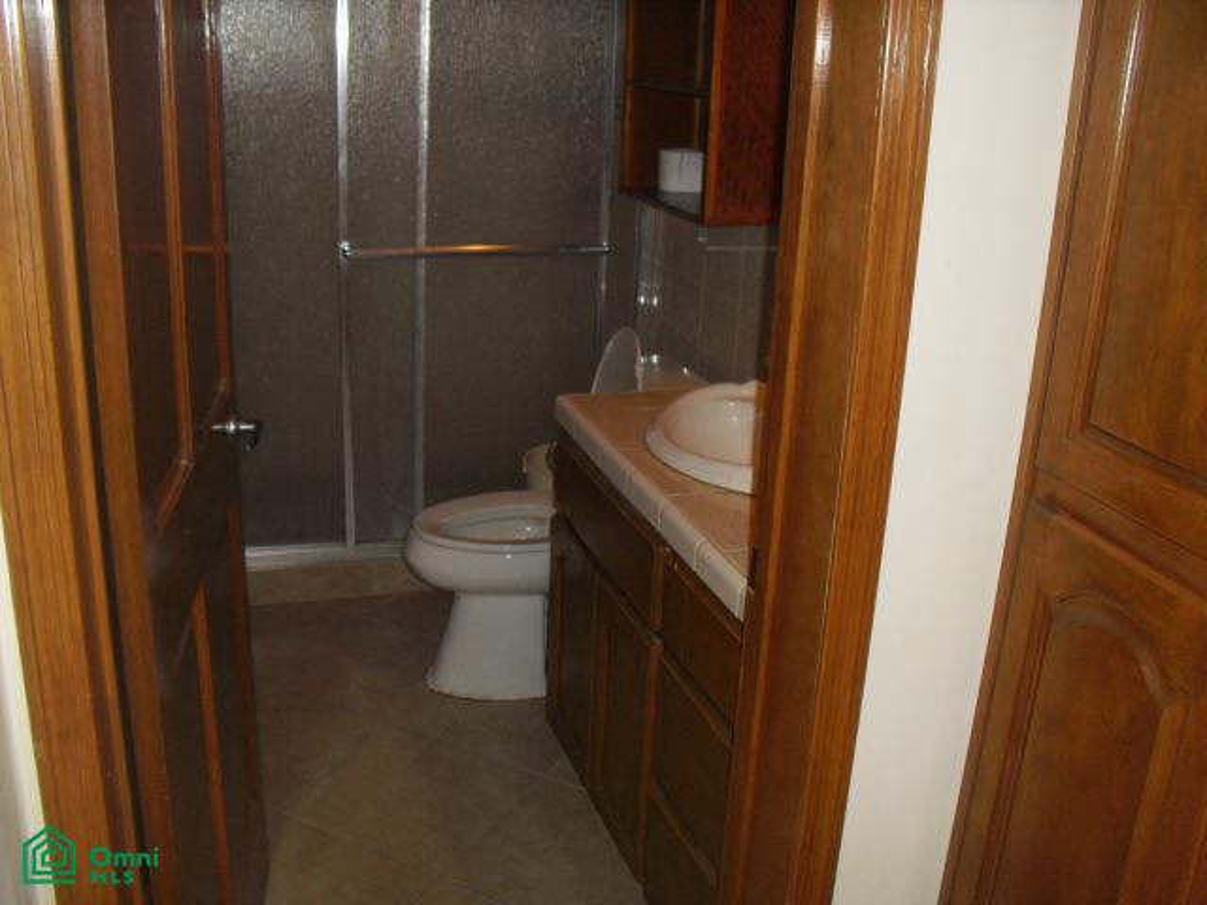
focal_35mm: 36
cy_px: 452
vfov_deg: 39.7
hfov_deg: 51.4
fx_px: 1255
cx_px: 604
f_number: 3.1
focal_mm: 6.3
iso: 400
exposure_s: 1/60
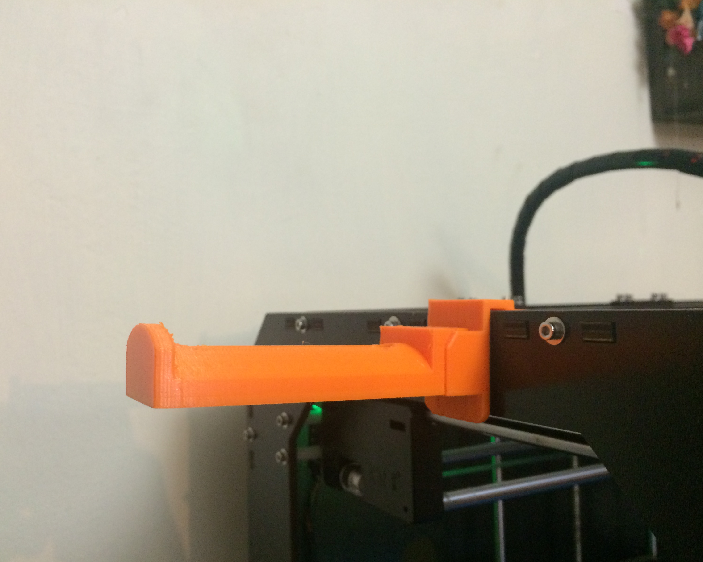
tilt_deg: +0.9
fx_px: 645
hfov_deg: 57.1
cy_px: 286
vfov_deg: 47.1
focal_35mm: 31
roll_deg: +3.1
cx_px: 327
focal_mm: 4.15
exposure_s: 1/15
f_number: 2.2
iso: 320
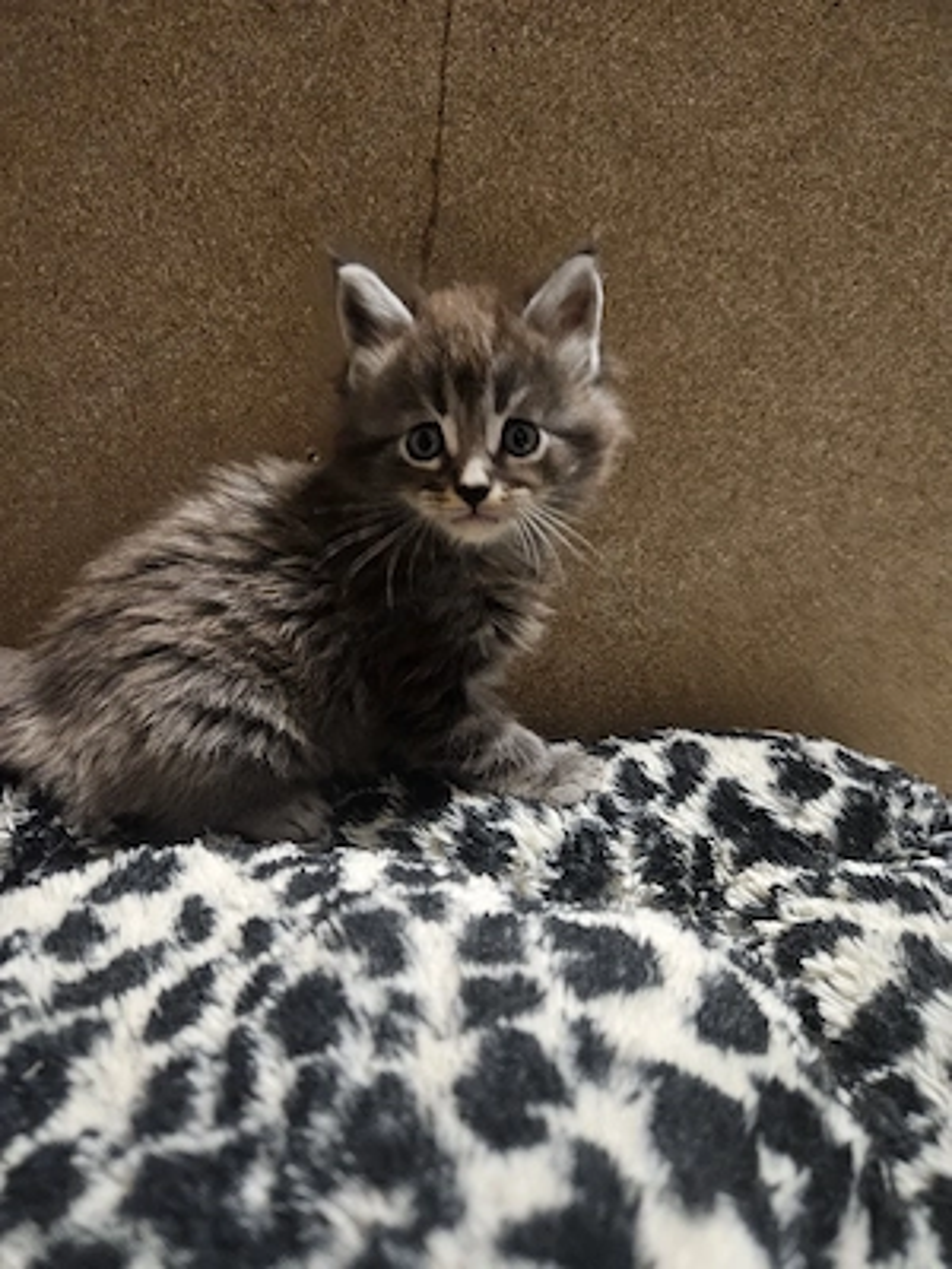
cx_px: 476
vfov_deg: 73.9
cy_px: 634
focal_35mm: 23
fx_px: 843
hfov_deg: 58.9
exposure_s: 1/25.1
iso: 1250
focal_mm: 5.4
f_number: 1.8
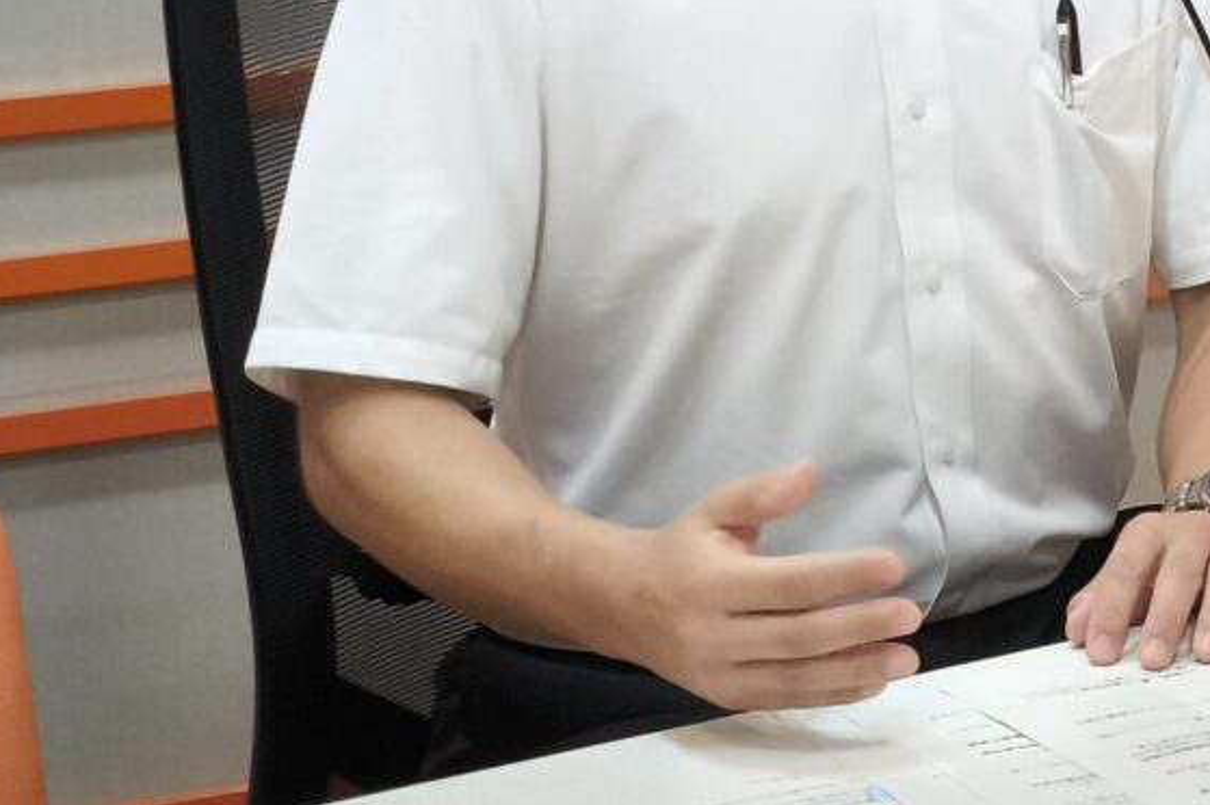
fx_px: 4803
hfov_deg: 13.8
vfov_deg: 9.5
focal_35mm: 143
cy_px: 48
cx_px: 1574
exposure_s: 1/100
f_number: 1.9
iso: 500
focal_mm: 7.1
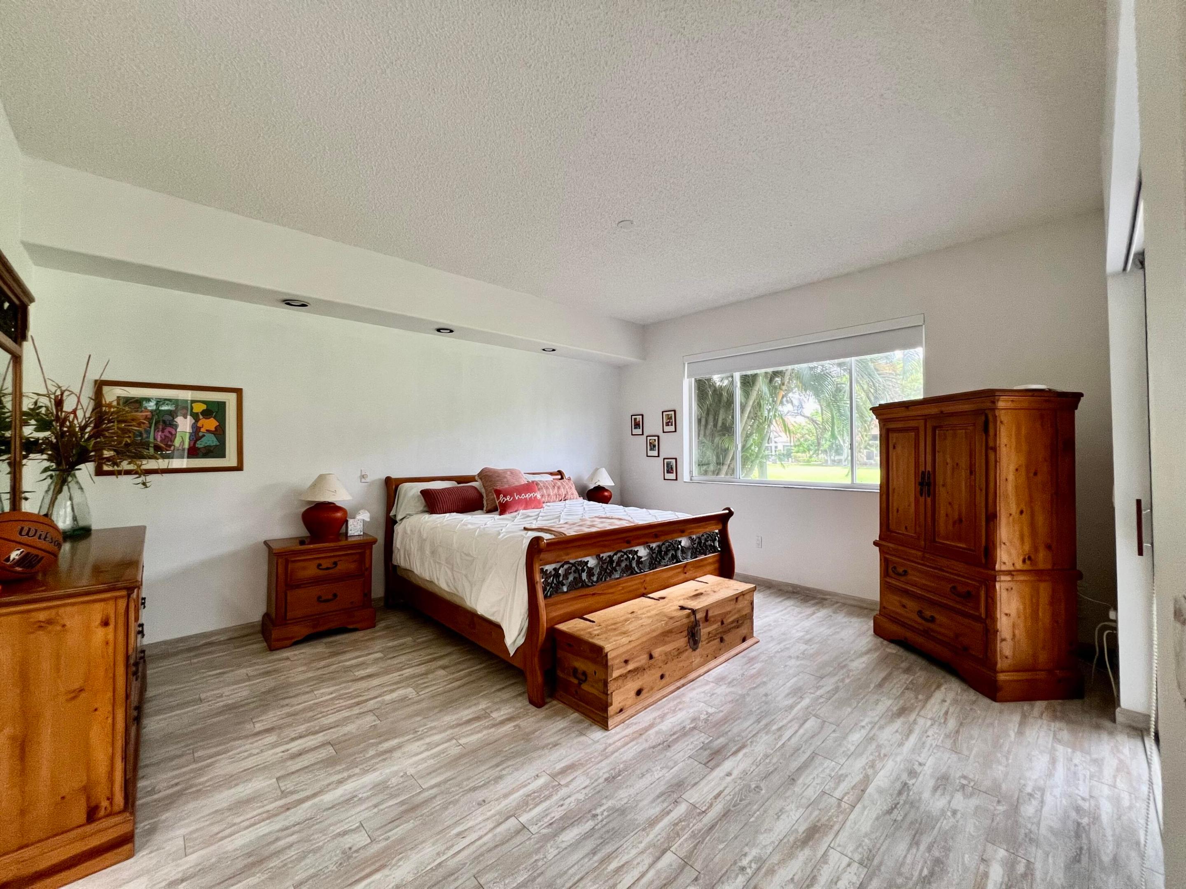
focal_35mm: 13
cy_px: 444
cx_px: 593
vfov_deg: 89.9
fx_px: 445
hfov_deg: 106.2
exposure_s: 1/120
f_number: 1.8
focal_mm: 1.57
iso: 200
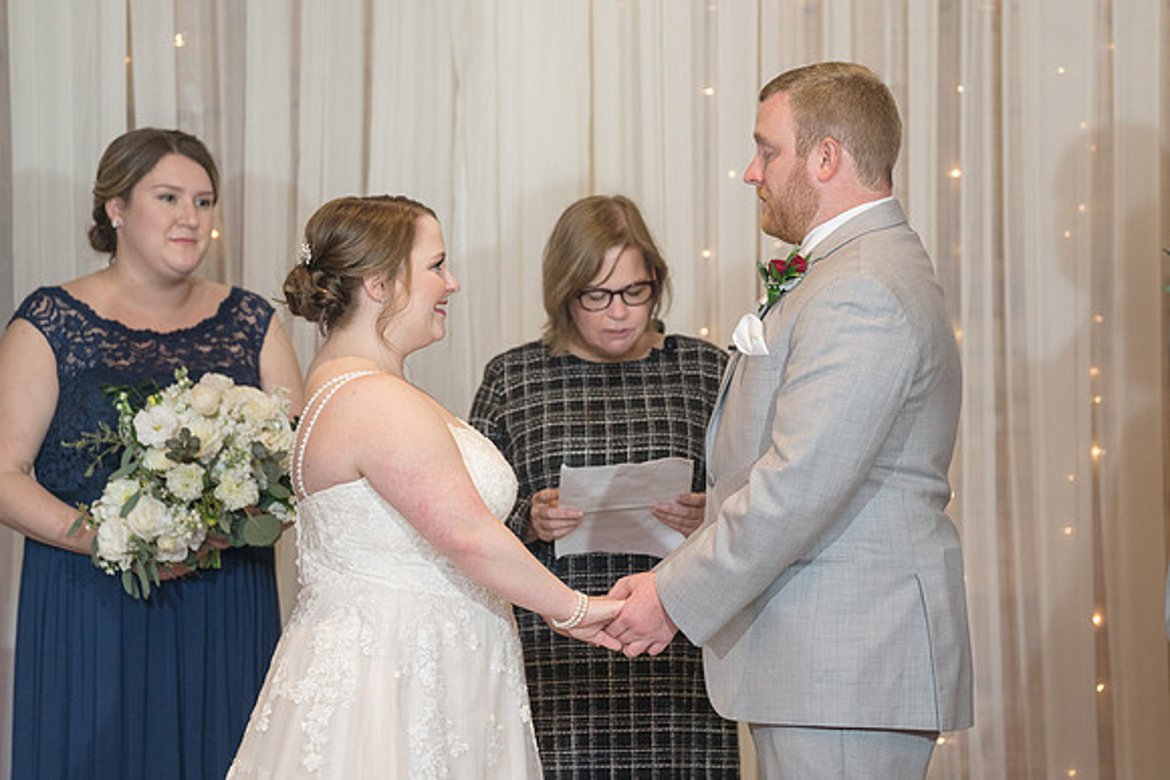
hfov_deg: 11.6
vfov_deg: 7.7
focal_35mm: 178
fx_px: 5776
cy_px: 375
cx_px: 608
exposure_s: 1/200
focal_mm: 171
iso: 2000
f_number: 4
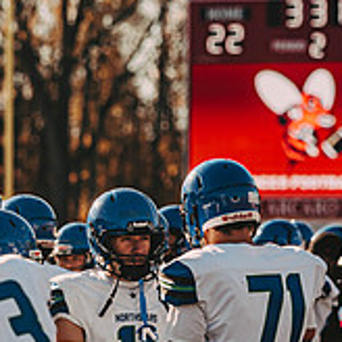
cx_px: 98
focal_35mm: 369
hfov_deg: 4.7
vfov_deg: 4.7
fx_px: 4125
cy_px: 356
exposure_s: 1/2000
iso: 250
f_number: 3.2
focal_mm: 120
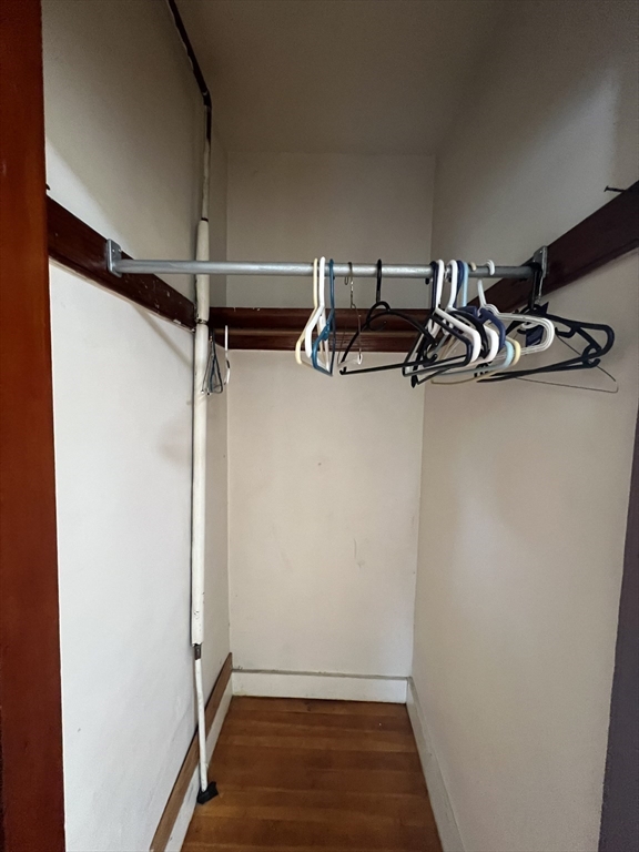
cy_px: 426
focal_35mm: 13
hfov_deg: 89.9
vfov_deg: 106.2
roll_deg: -0.8
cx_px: 320
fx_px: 320
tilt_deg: -4.9
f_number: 1.8
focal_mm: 1.57
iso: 640
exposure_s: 1/60
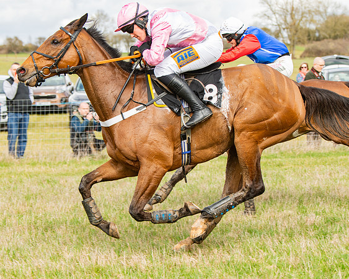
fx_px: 1238
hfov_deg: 16.0
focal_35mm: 120
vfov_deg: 12.9
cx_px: 201
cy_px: 140
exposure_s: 1/1600
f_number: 4
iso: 400
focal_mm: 70
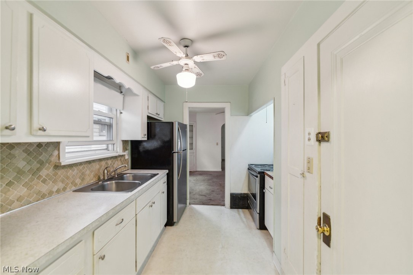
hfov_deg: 101.9
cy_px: 138
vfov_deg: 78.8
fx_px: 167
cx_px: 206
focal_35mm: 15
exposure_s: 1/80
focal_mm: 14.6
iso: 640
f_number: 2.8
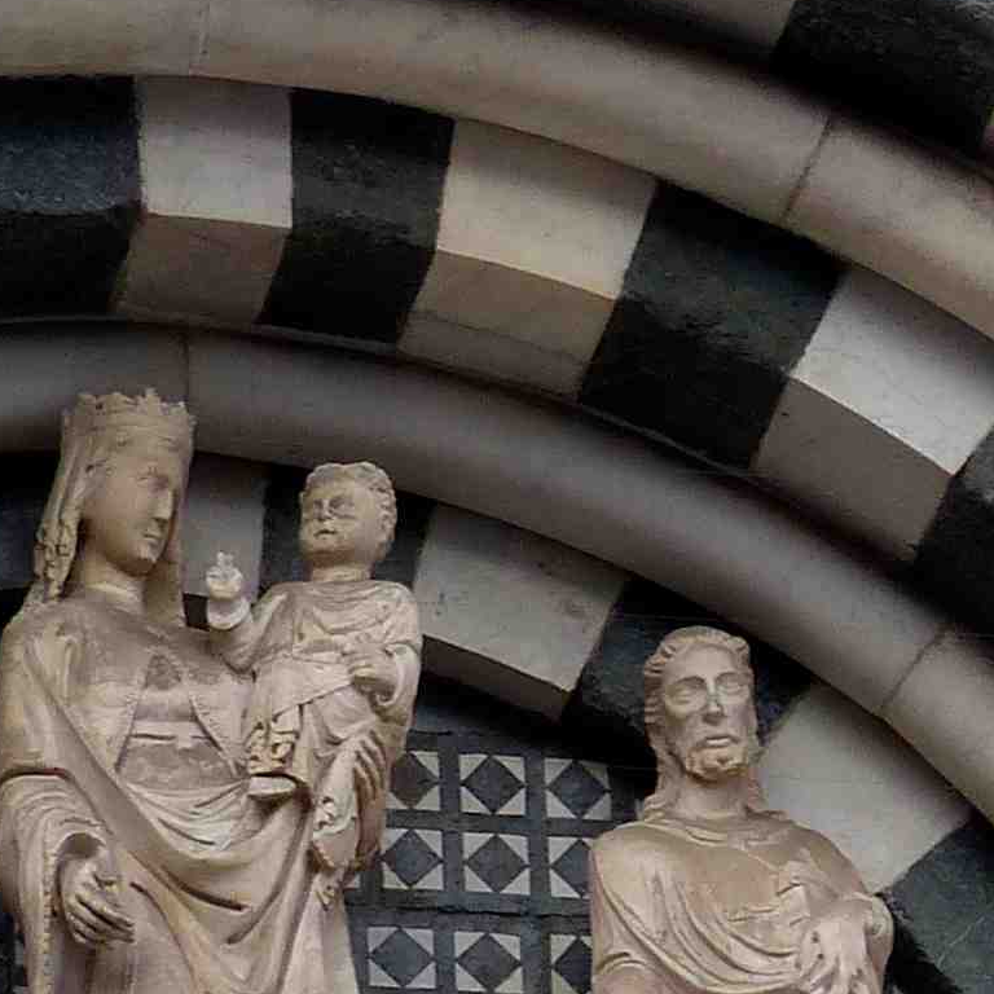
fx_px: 12410
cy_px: 804
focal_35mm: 382
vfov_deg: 4.6
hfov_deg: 4.6
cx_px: 293
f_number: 4
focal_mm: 14
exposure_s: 1/200
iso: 100
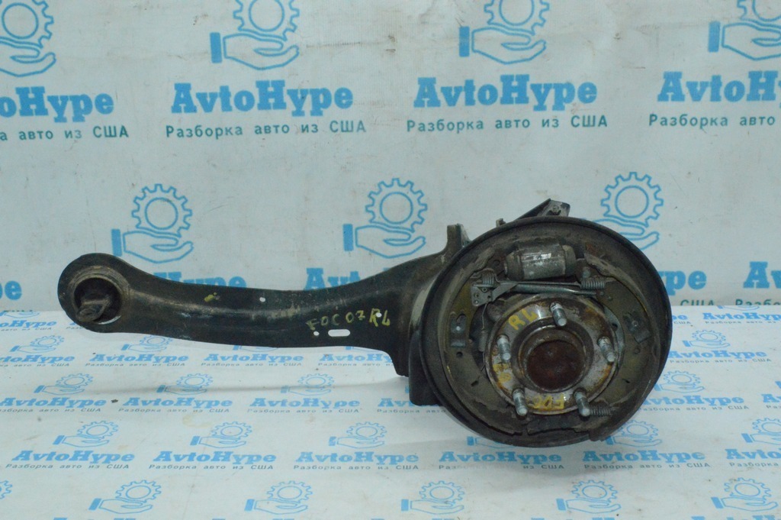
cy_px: 260
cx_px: 390
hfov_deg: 45.0
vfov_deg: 30.8
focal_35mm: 44
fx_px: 943
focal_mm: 29
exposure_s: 1/80
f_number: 29
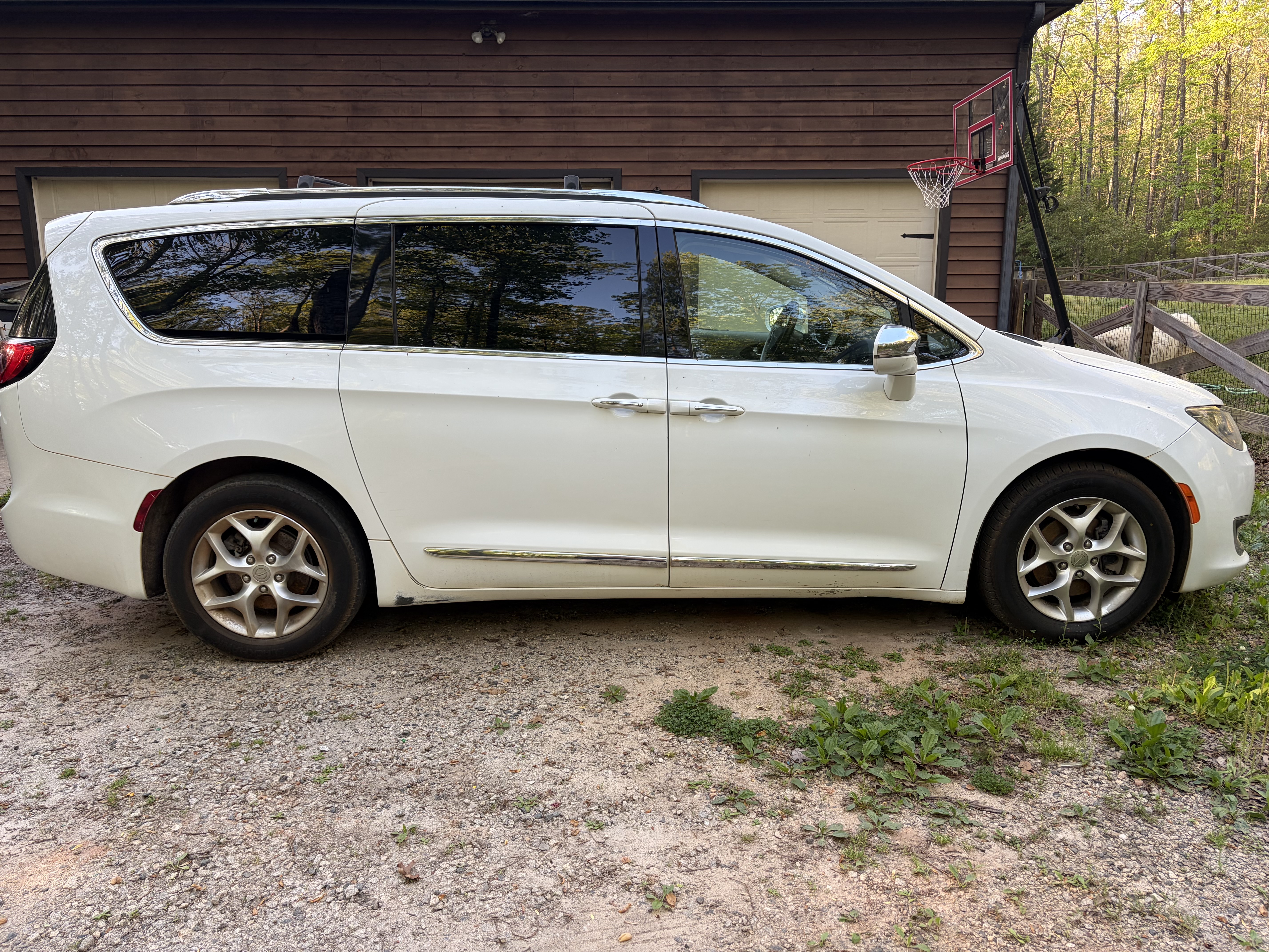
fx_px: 953
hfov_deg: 67.3
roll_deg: +0.9
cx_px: 634
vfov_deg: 53.1
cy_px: 476
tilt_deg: -10.9
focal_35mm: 26
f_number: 1.6
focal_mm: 5.96
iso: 40
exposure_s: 1/121
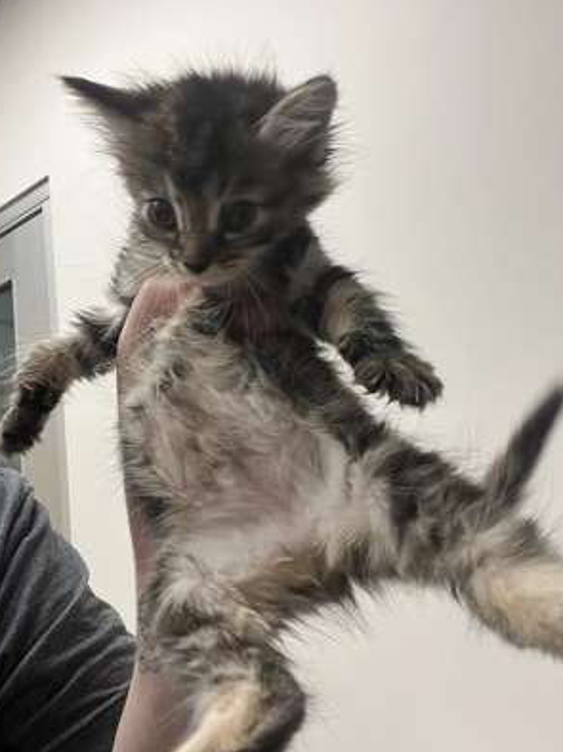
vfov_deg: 56.8
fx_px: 695
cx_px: 274
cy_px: 363
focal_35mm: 32
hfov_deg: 44.1
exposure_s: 1/60
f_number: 2.2
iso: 100
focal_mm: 2.71
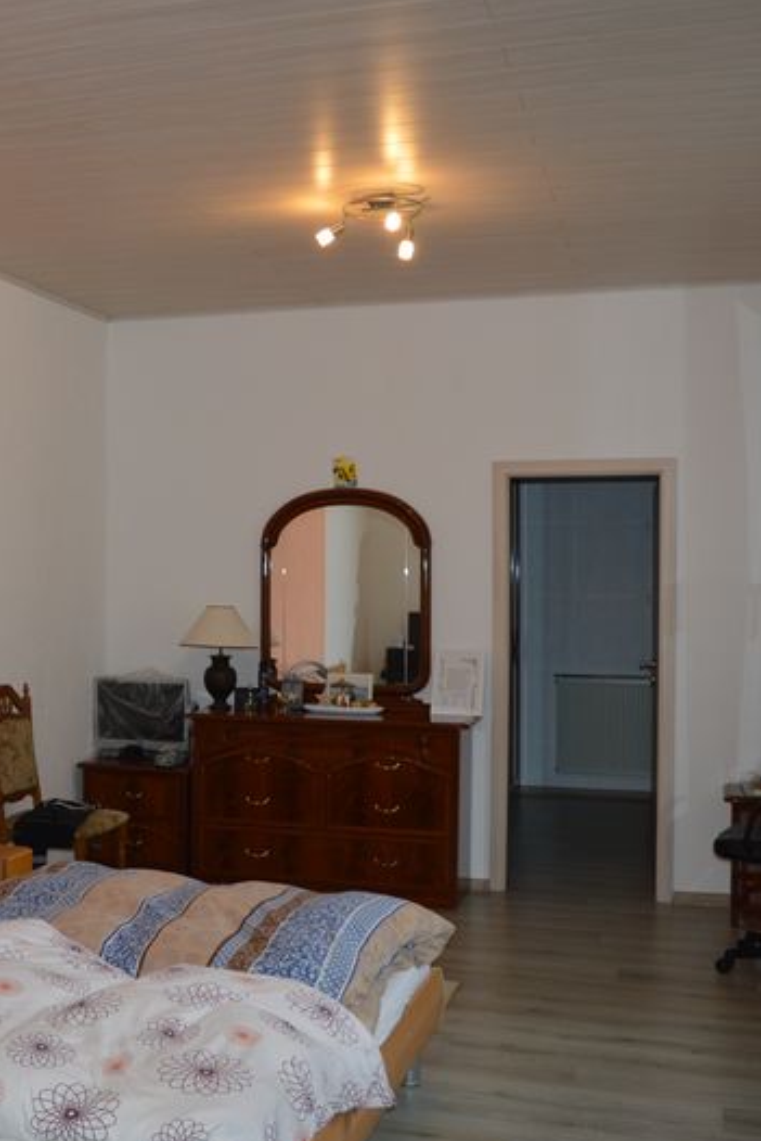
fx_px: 1299
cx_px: 171
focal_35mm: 41
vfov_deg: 47.4
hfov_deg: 31.9
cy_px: 570
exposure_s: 1/60
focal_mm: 18
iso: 400
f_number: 3.5
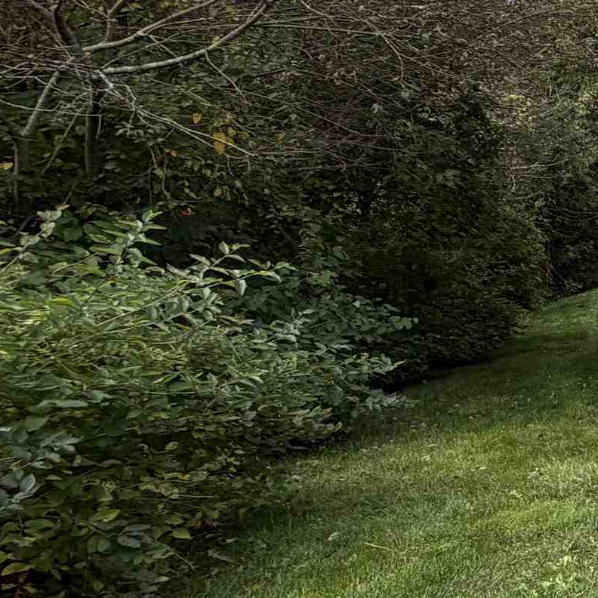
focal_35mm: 48
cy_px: 252
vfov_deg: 35.3
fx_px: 938
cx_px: 1132
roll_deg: -1.4
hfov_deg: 20.7
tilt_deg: -0.8
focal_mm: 2.22
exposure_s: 1/717
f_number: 2.2
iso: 40
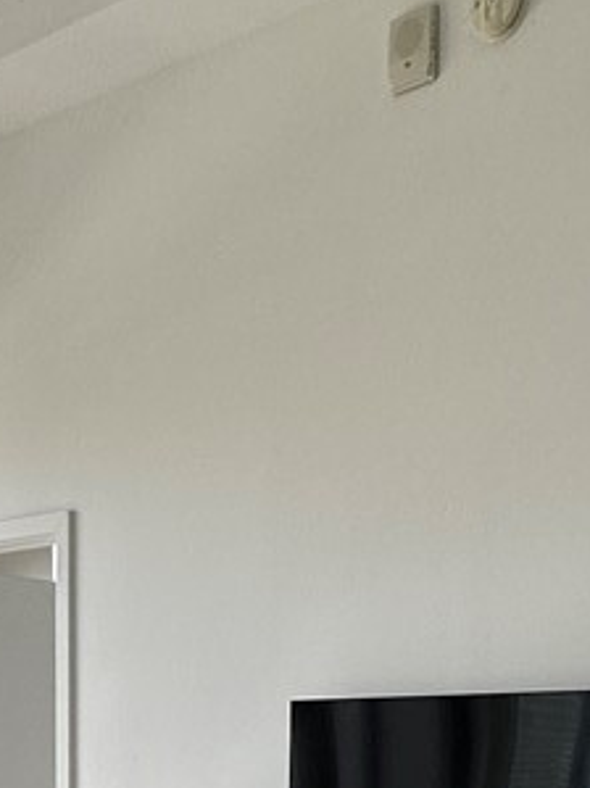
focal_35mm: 75
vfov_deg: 23.3
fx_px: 1706
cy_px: 996
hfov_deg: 19.5
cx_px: 150
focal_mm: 2.22
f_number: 2.2
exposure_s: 1/99
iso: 100
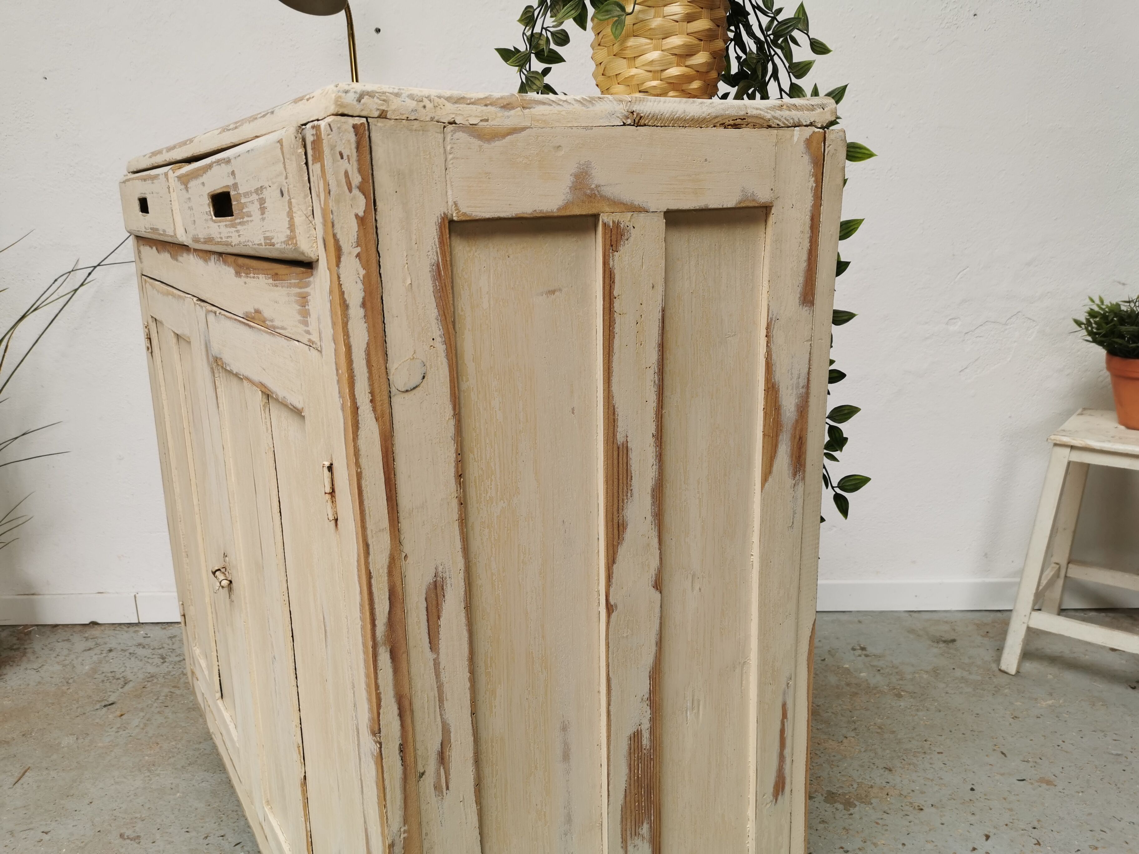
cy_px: 427
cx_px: 570
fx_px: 888
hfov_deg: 65.3
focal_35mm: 27
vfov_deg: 51.4
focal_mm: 5.58
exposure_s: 1/100
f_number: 1.8
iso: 50
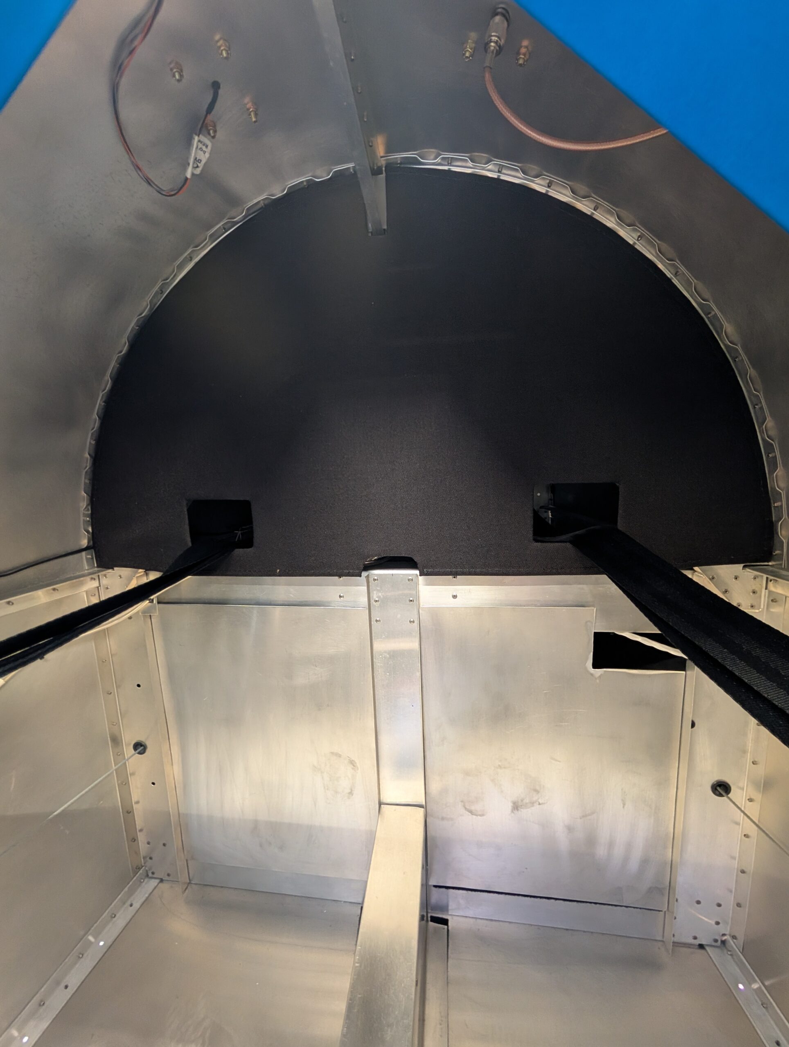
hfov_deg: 94.6
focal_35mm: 12
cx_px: 394
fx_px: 364
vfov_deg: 110.5
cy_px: 524
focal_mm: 2.02
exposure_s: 1/24
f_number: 1.7
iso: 229
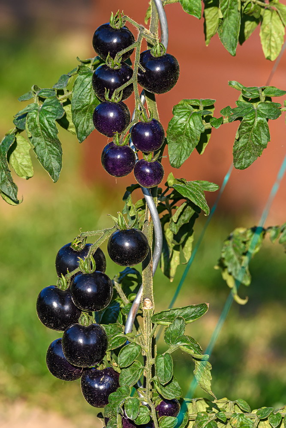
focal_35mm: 660
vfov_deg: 3.1
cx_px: 143
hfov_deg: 2.1
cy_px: 214
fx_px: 7862
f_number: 9
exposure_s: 1/640
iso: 400
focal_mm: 440
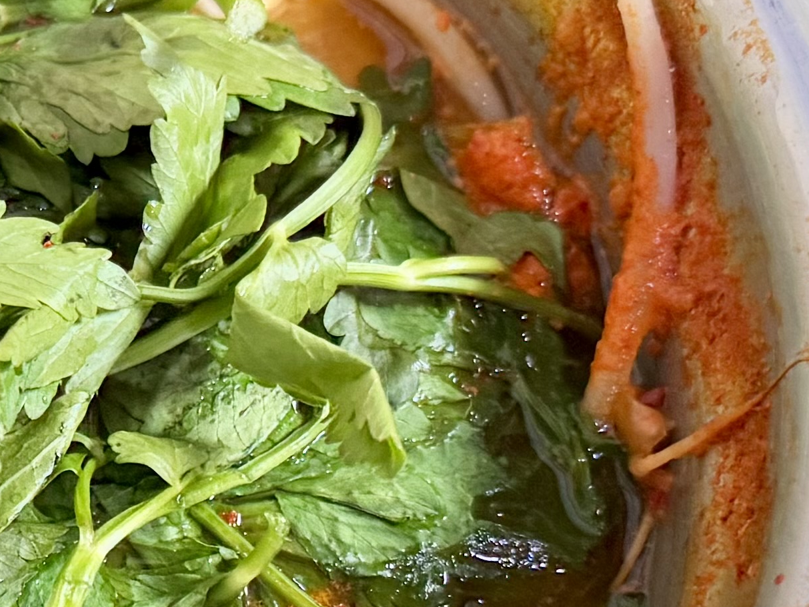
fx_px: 2641
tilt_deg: -60.8
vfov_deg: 13.0
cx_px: -140
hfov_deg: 16.7
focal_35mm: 113
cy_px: 540
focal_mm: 6.76
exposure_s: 1/60
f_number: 1.78
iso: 250
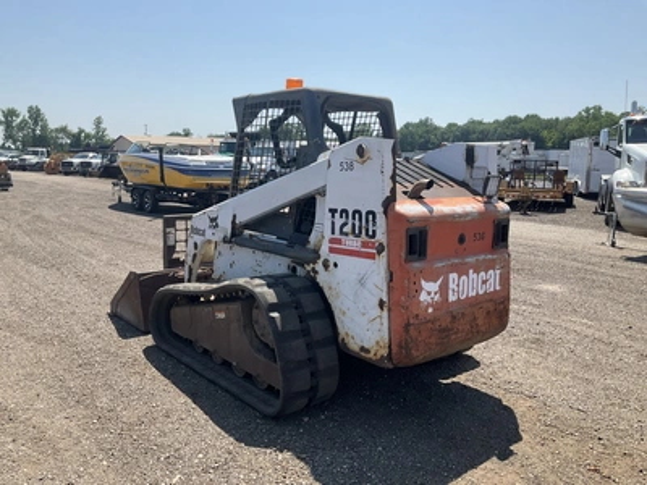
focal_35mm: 29
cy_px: 242
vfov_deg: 48.2
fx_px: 542
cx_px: 324
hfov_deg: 61.7
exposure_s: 1/1451
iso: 25
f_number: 1.8
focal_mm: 3
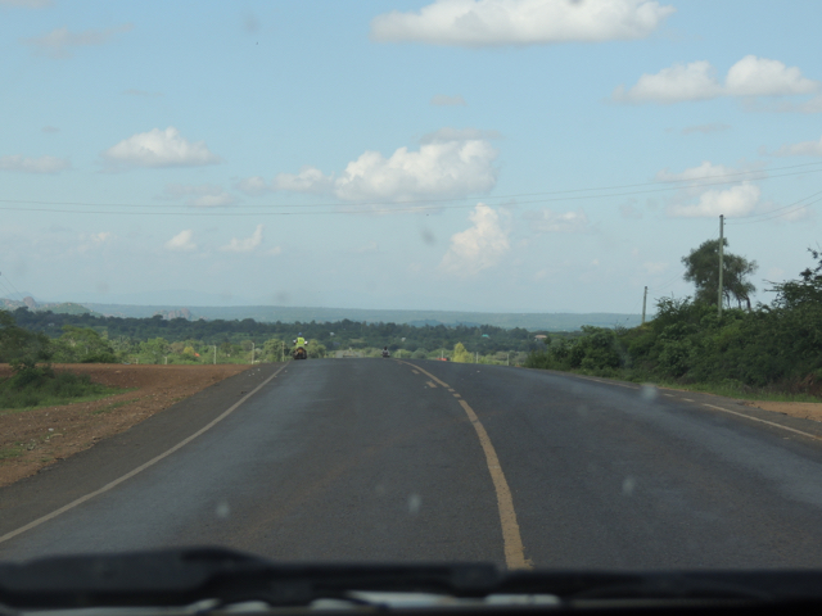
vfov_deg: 16.4
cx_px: 411
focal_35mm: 90
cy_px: 308
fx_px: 2137
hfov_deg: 21.8
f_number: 4.1
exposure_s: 1/500
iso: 100
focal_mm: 16
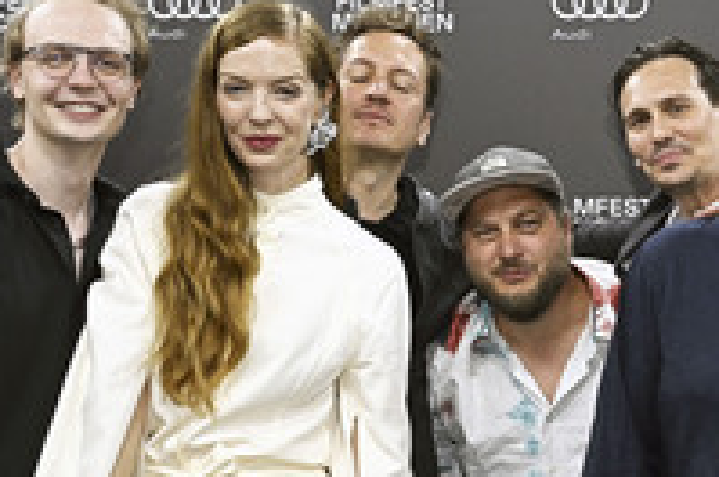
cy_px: 423
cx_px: 551
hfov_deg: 26.0
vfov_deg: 17.4
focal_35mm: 77
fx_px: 1535
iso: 800
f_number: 6.3
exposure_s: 1/200
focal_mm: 34
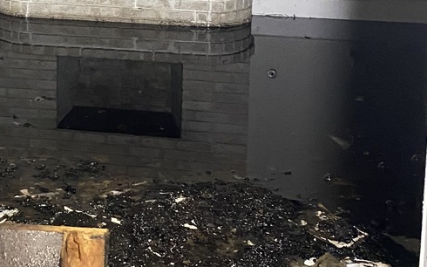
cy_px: -46
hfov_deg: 24.1
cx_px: -25
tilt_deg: -8.7
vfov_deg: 15.6
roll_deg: +0.3
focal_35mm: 81
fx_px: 942
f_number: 1.8
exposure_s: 1/40
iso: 500
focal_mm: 4.25
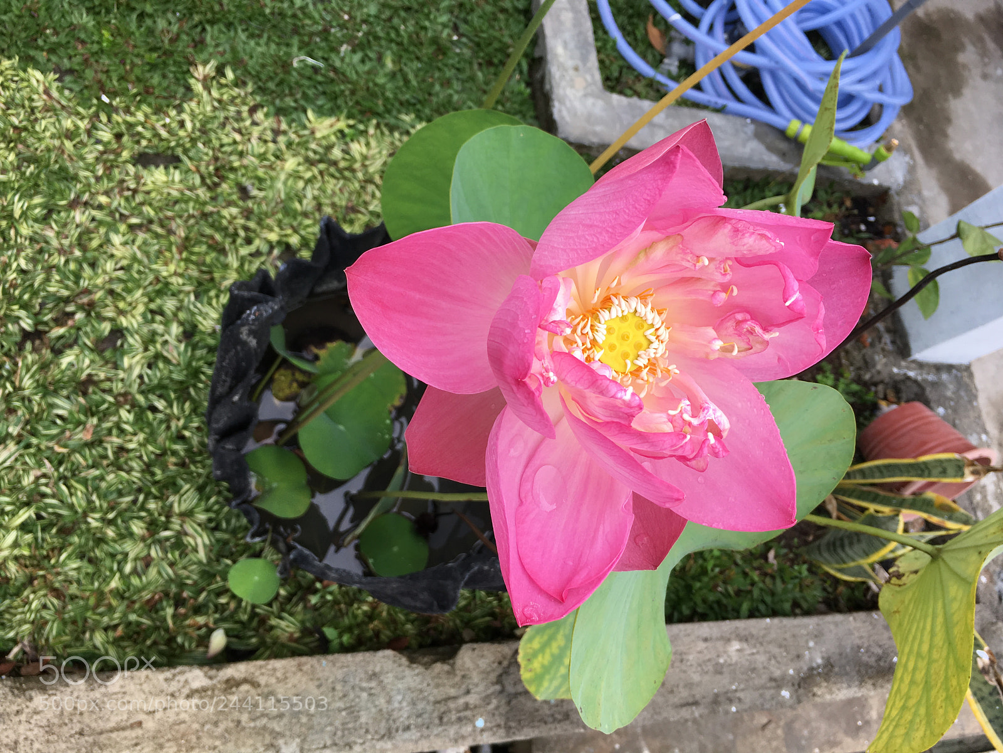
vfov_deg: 48.2
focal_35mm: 29
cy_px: 376
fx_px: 840
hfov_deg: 61.7
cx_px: 502
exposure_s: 1/481
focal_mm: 4.15
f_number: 2.2
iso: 25
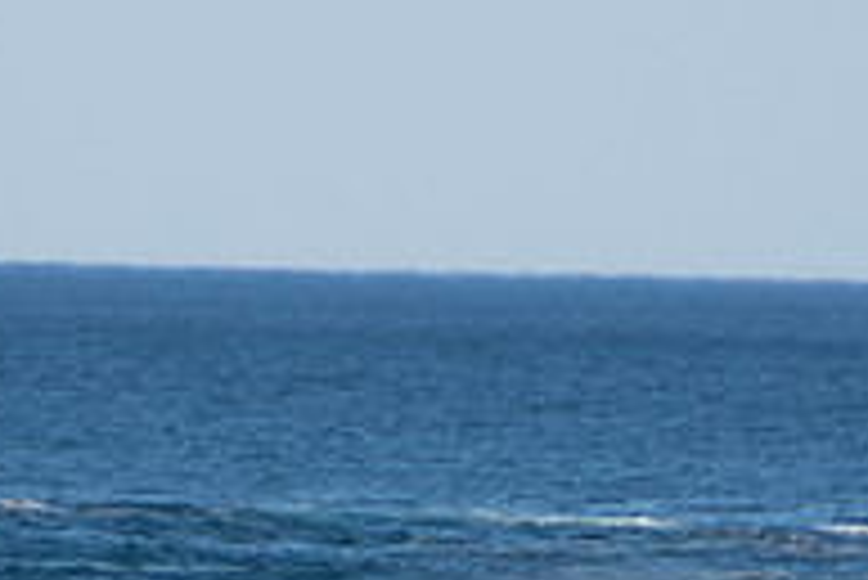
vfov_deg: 0.8
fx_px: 43407
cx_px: 517
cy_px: 722
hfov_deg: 1.1
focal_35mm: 1799
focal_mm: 400
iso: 280
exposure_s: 1/1250
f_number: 5.6
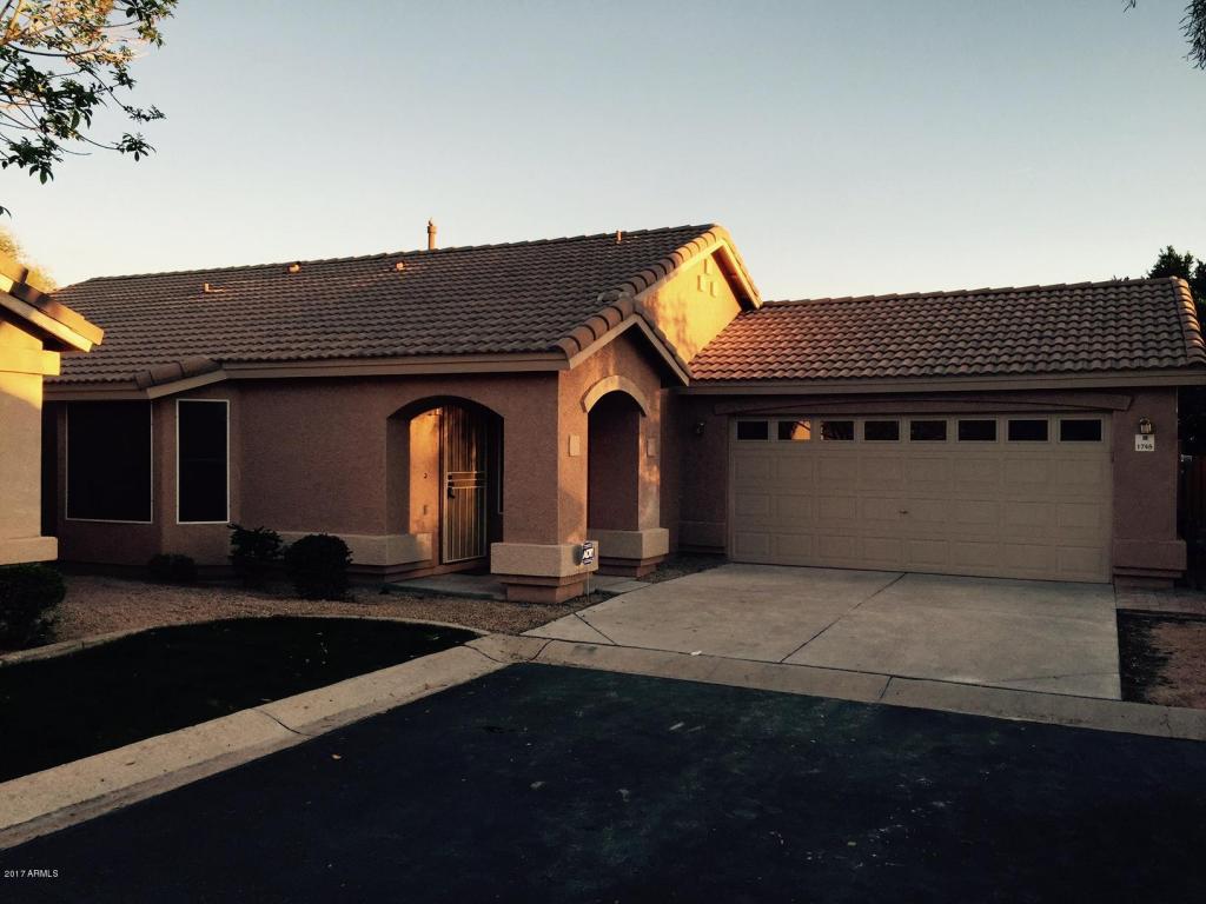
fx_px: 1010
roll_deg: -1.3
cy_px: 452
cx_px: 603
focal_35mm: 29
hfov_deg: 61.7
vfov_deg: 48.2
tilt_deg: +0.4
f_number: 2.2
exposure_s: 1/353
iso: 32
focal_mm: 4.15
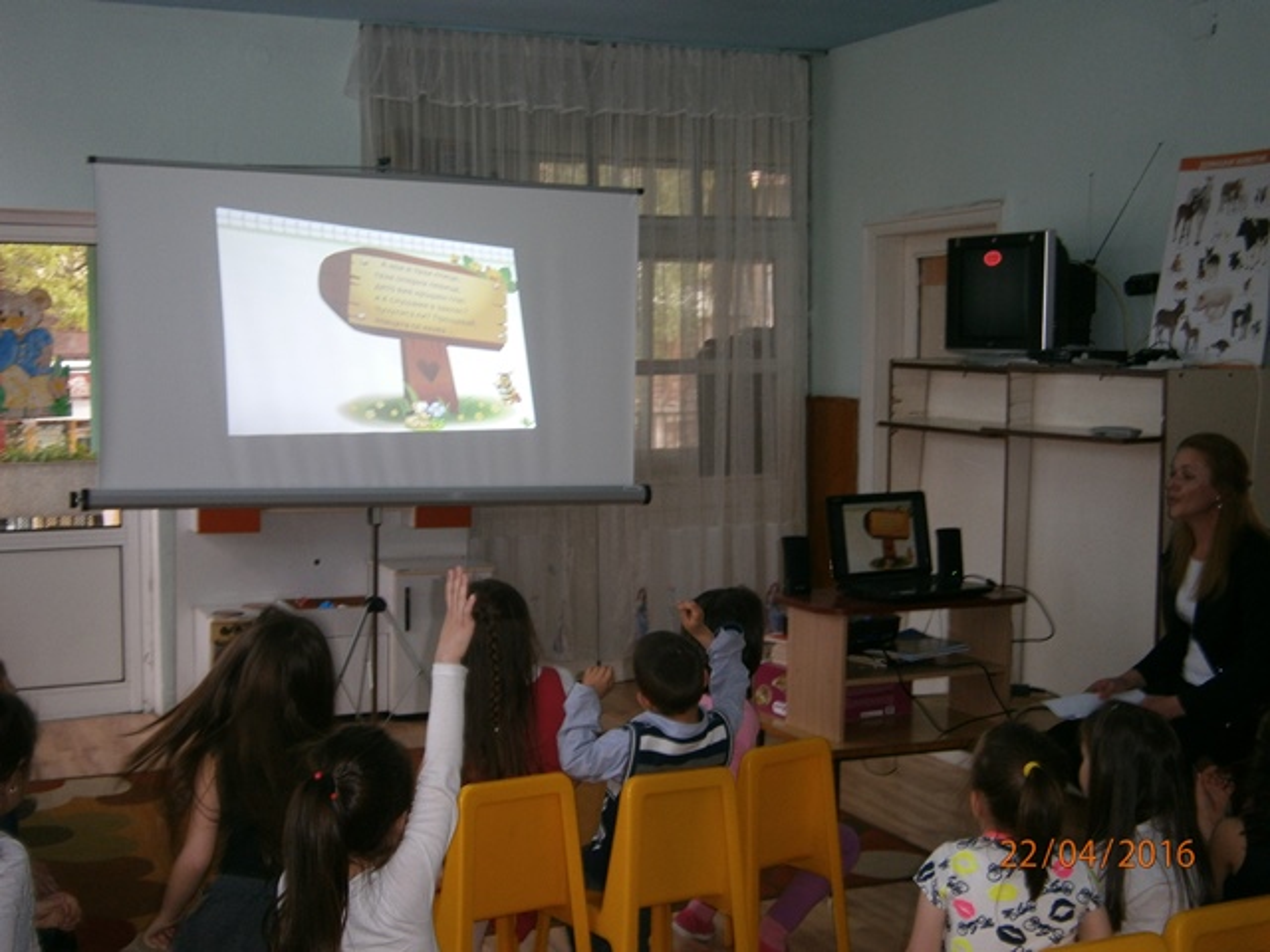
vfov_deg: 30.9
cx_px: 635
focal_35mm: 47
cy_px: 476
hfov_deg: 40.4
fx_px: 1724
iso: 125
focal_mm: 8.3
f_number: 3.4
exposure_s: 1/40
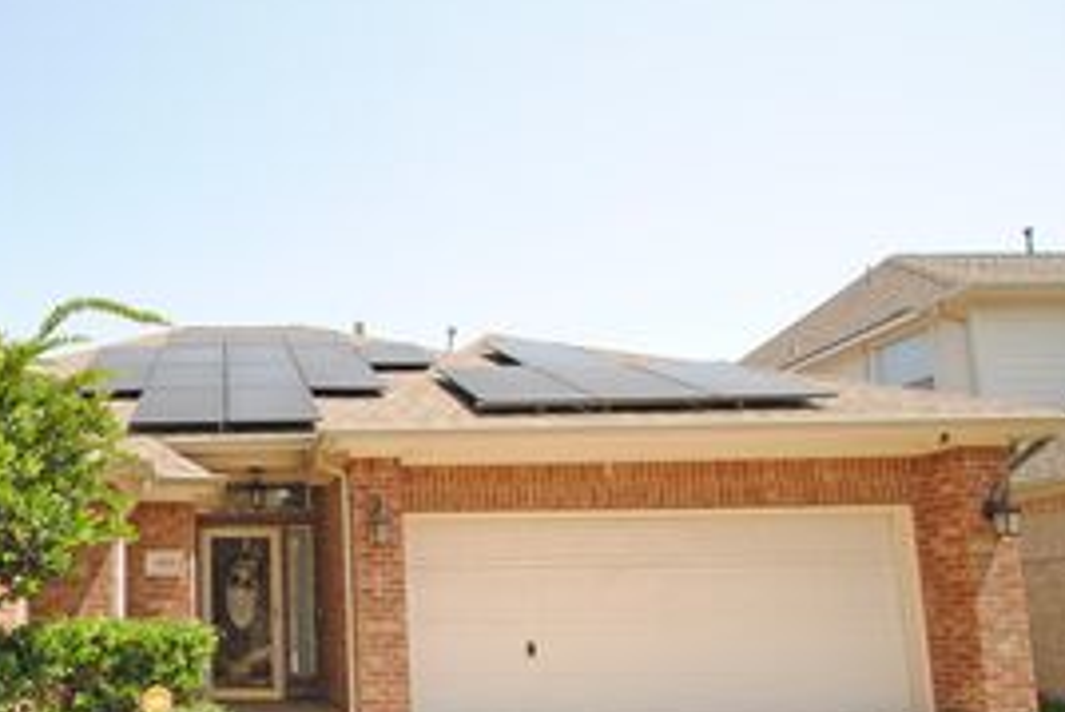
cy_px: 509
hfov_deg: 59.1
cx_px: 179
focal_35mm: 28
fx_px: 829
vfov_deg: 45.3
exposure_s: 1/320
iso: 100
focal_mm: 10
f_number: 4.5
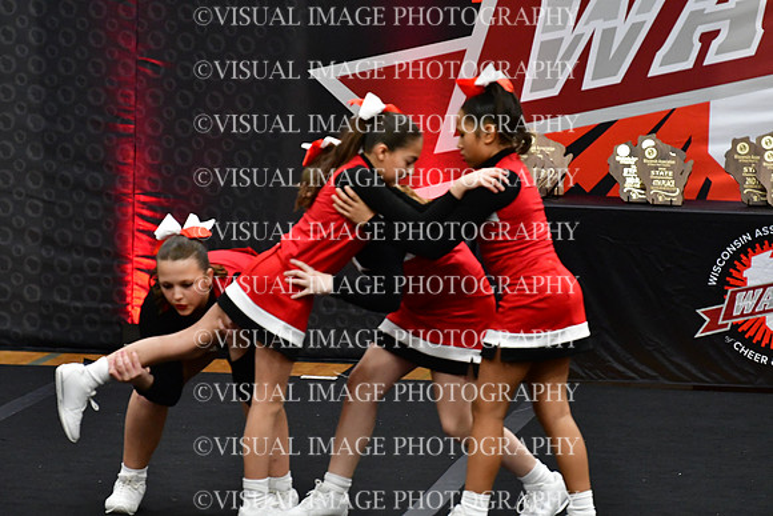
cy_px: 258
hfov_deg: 6.9
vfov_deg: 4.6
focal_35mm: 300
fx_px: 6443
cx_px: 386
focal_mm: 200
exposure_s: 1/500
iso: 5000
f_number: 3.5
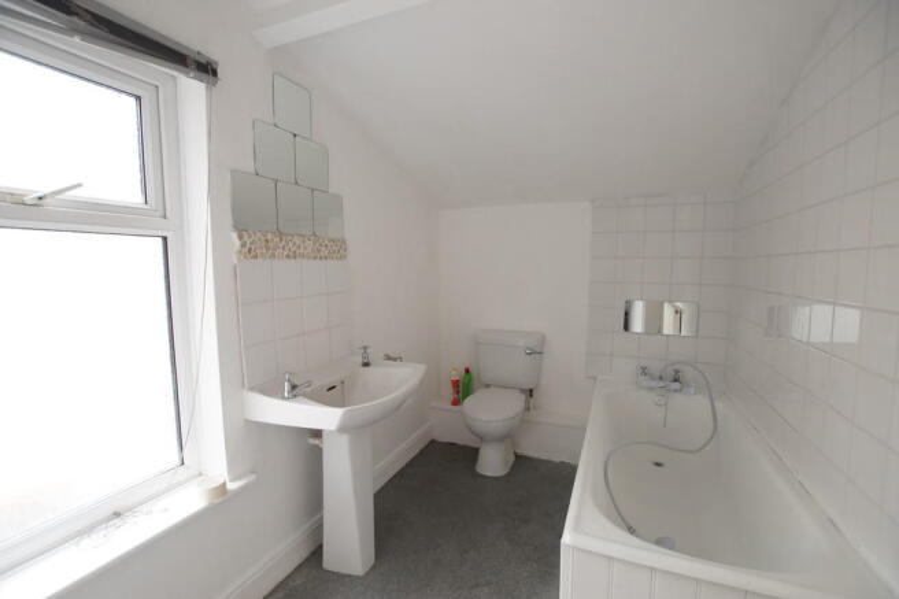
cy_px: 300
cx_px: 450
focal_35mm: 15
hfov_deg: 100.4
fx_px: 374
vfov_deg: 77.3
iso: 400
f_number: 4
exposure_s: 1/60
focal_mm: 10
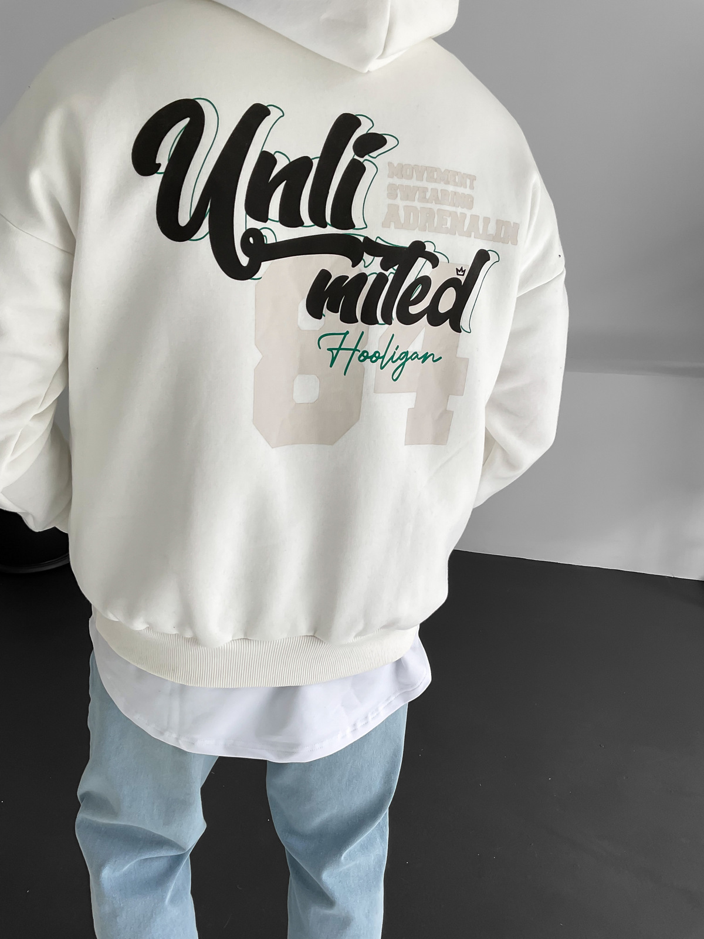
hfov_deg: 48.2
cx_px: 352
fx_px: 786
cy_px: 470
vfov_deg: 61.7
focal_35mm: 29
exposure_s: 1/125
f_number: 1.8
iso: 16
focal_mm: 3
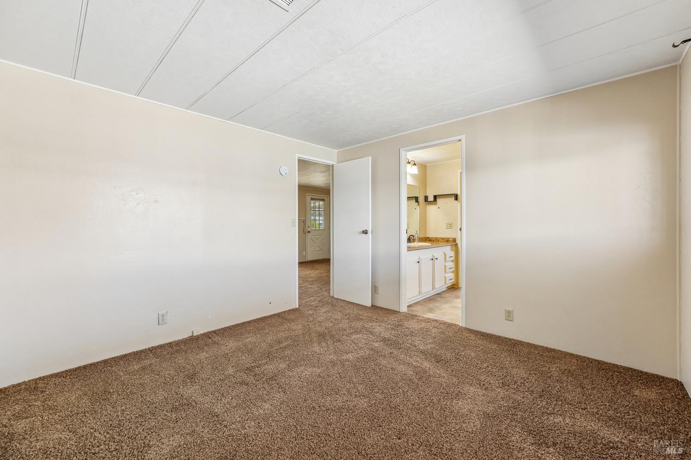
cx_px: 346
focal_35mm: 15
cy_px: 230
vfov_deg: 78.8
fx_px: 280
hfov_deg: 101.9
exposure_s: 1/15
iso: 640
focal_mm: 14.6
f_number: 8
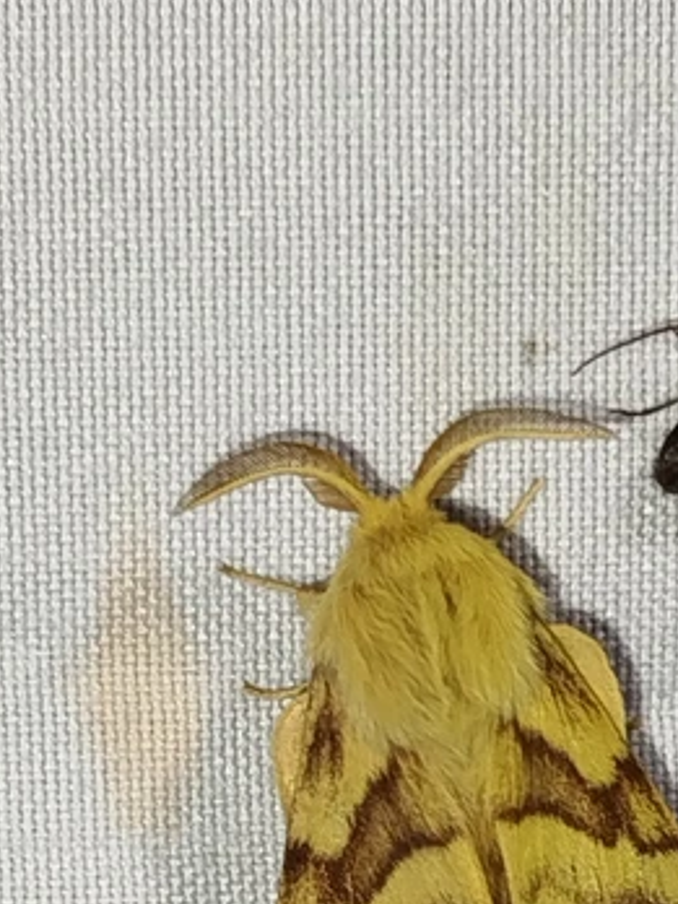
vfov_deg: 12.1
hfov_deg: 9.2
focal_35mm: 162
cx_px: 400
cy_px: 826
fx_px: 4231
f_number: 1.7
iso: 80
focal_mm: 5.31
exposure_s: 1/50
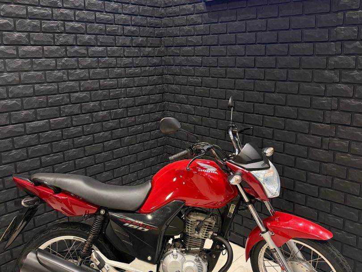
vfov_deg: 56.8
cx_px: 181
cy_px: 136
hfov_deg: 71.6
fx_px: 251
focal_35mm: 24
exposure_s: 1/60
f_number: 1.78
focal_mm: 6.76
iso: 400
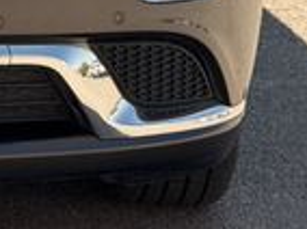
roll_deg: +0.6
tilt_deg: -7.0
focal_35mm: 217
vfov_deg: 6.7
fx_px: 1921
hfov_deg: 8.8
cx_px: -212
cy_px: -197
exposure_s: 1/754
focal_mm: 6.76
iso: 64
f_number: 1.78
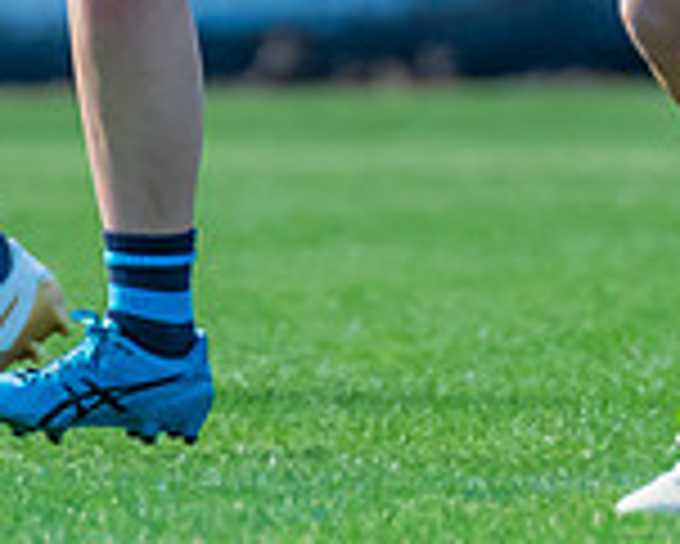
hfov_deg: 0.6
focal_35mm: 3050
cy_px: -285
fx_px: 61422
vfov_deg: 0.5
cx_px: 500
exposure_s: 1/1250
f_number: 4.5
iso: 800
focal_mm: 420
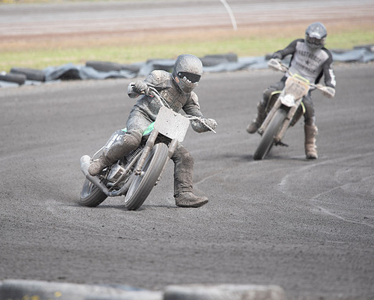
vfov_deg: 2.3
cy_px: 150
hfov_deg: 2.8
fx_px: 7517
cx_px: 159
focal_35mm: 679
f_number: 7.1
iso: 200
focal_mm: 600
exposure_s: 1/250
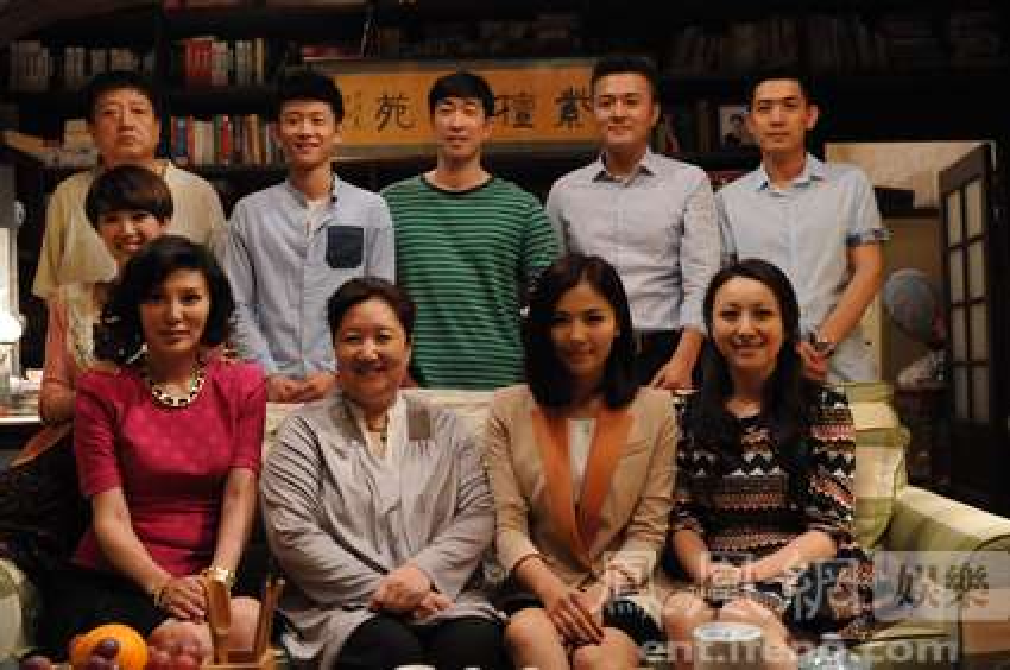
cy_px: 335
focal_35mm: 36
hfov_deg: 53.2
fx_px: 1008
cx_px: 505
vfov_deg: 36.8
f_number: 3.2
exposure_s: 1/125
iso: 2500
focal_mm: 24
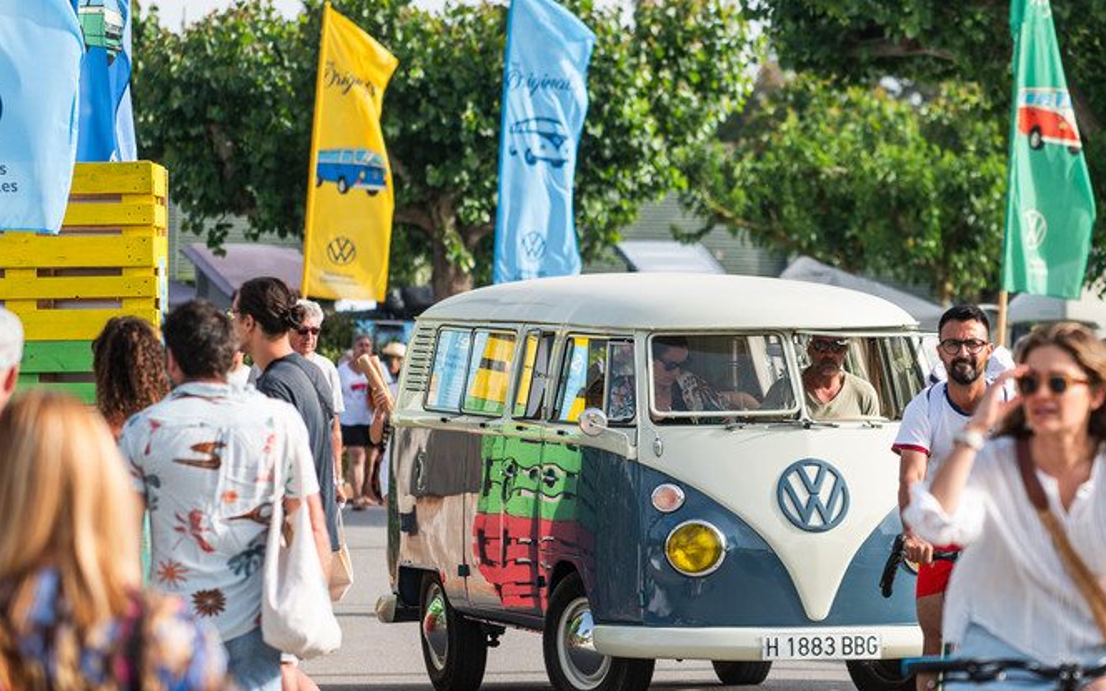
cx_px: 856
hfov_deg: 8.4
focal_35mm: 249
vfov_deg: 5.3
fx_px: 7505
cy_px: 346
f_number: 4
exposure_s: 1/500
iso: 100
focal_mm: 135
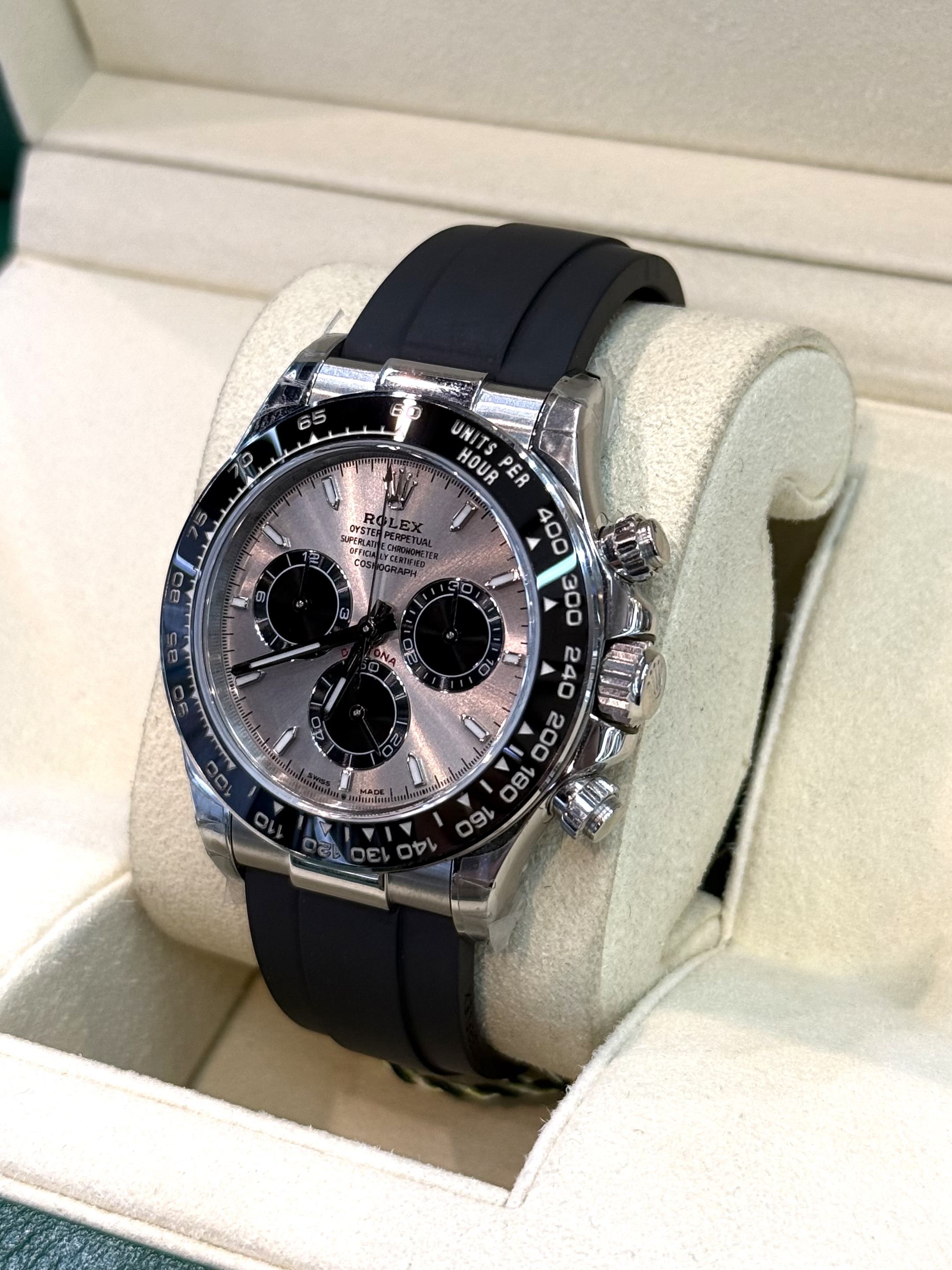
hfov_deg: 30.3
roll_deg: +12.1
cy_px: 635
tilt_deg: -44.9
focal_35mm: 48
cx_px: 476
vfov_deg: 39.7
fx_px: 1760
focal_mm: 6.76
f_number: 1.78
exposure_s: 1/120
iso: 100
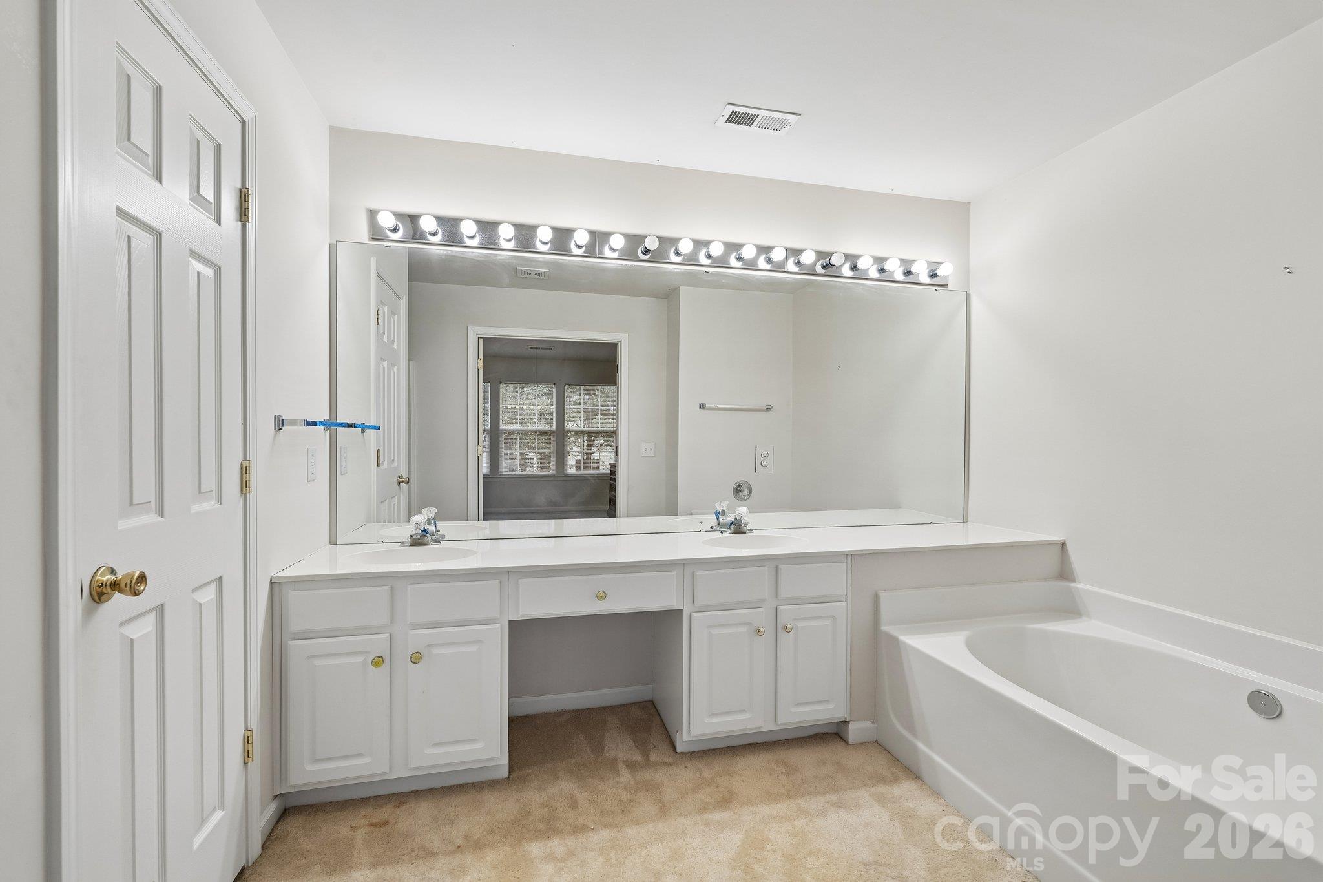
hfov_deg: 96.7
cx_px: 662
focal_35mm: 16
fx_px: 588
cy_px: 441
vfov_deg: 73.7
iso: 400
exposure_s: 1/15
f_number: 8
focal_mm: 16
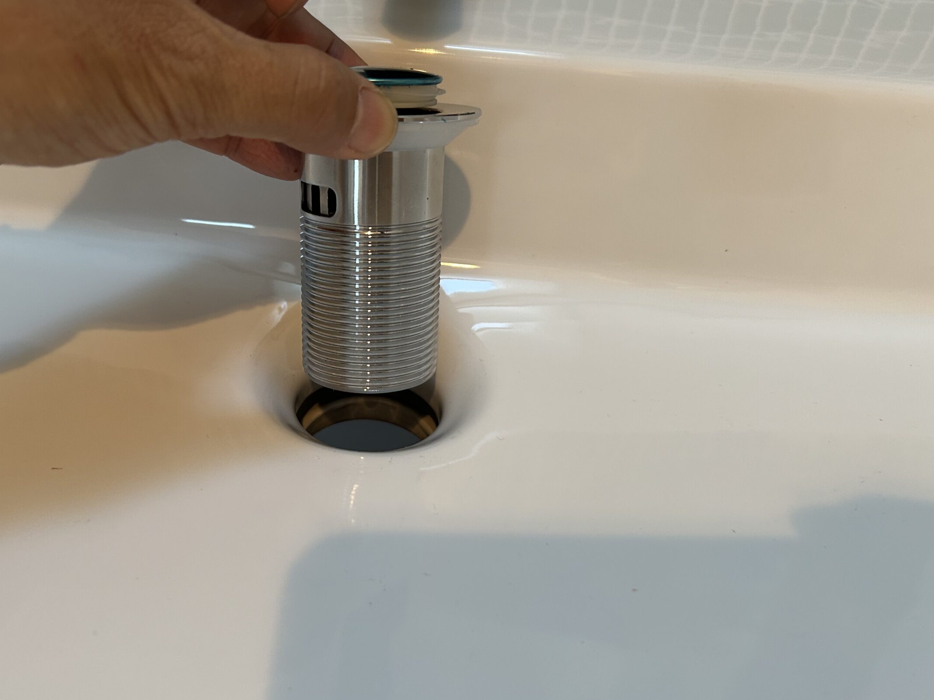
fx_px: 836
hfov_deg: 58.0
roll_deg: -3.6
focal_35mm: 31
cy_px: 343
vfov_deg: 45.4
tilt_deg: -35.4
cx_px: 385
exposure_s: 1/50
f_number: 1.5
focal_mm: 5.7
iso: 160
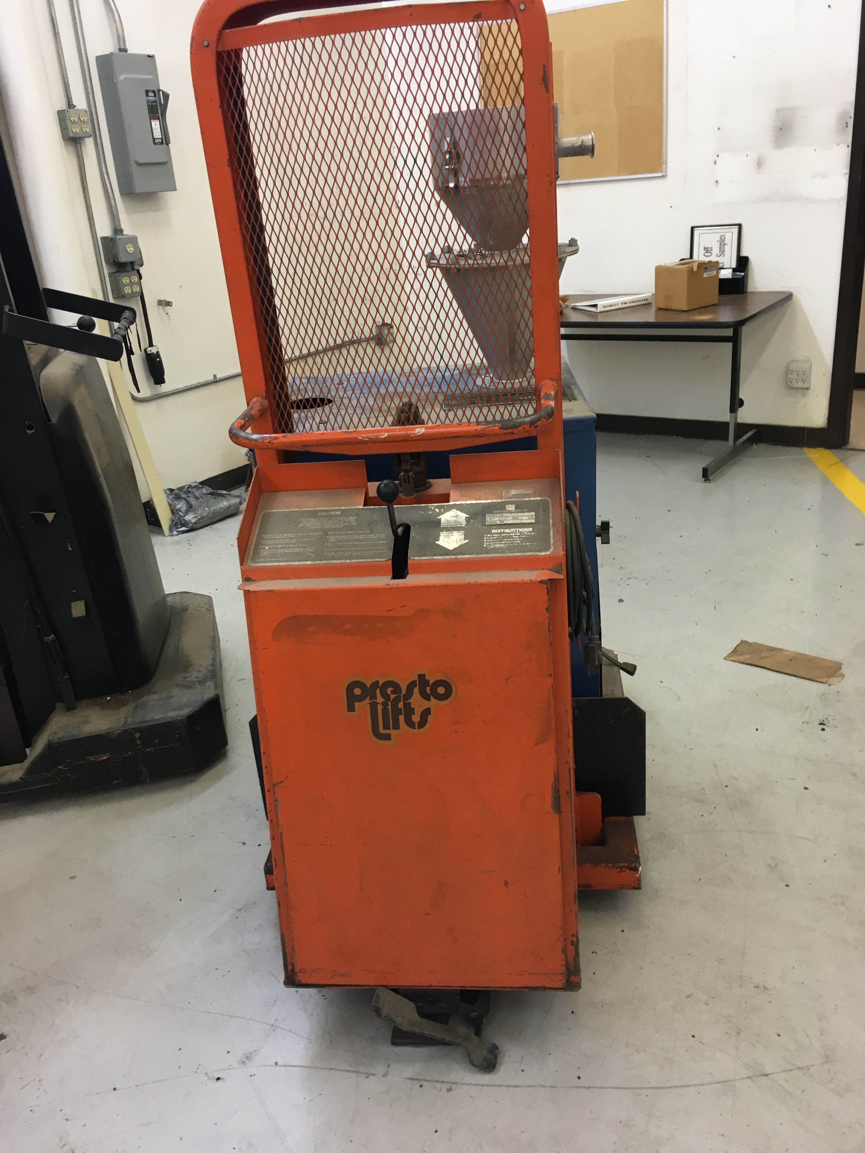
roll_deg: +4.1
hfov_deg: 48.2
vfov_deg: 61.7
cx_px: 432
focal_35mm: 29
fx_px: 966
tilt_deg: -21.4
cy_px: 576
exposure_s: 1/30
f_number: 2.2
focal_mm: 4.15
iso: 80
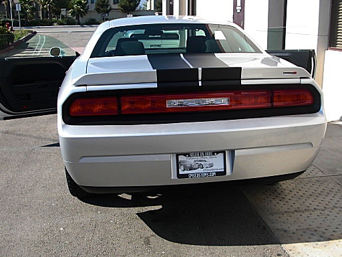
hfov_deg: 42.1
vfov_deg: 32.2
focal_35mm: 45
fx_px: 445
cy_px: 130
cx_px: 180
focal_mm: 6.3
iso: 50
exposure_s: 1/640
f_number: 2.8
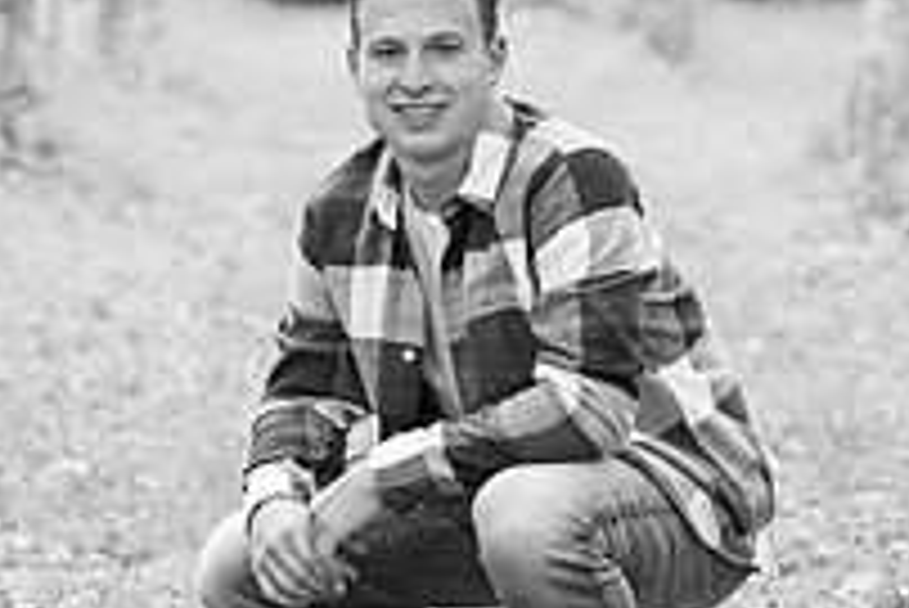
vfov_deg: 5.3
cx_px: 540
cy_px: 92
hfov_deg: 8.0
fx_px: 6519
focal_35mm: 258
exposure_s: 1/200
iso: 400
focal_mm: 90
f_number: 3.2
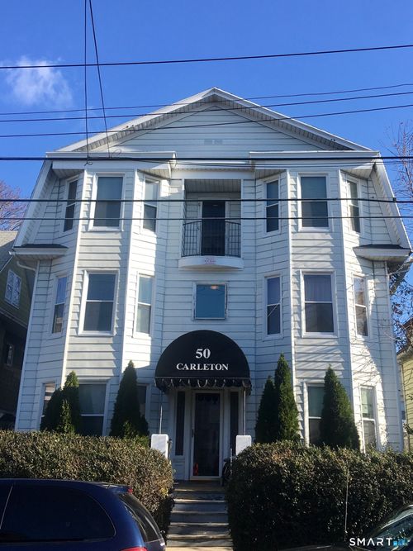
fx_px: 461
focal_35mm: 29
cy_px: 276
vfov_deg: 61.7
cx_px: 206
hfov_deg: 48.2
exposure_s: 1/732
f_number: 2.2
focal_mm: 4.15
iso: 25
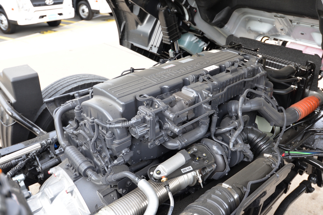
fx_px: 269
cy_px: 108
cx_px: 162
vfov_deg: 43.6
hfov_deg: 61.9
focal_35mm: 30
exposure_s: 1/125
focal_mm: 30
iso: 400
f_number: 5.6
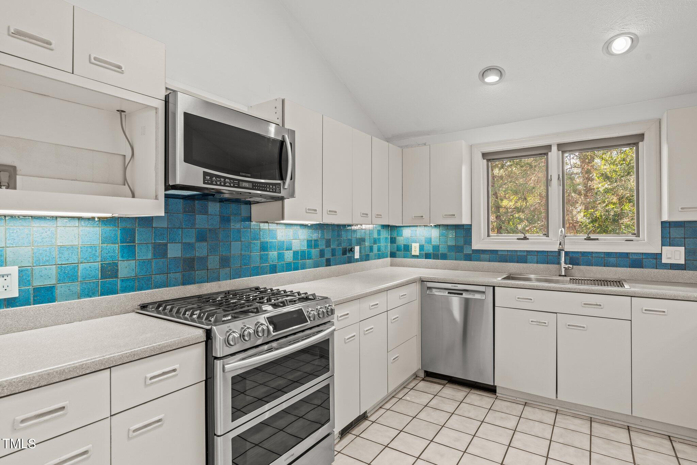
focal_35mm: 19
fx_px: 368
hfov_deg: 86.9
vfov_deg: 64.6
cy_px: 232
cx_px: 348
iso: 400
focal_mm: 19
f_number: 8
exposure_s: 1.3
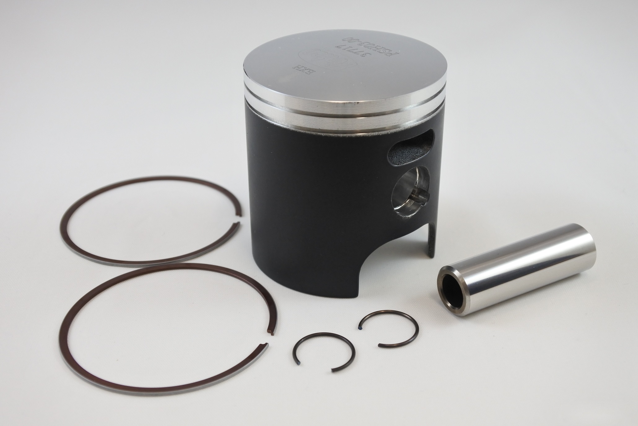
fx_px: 815
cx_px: 319
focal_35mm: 46
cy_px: 213
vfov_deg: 29.3
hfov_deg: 42.7
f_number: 4.5
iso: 400
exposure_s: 1/125
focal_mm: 17.2
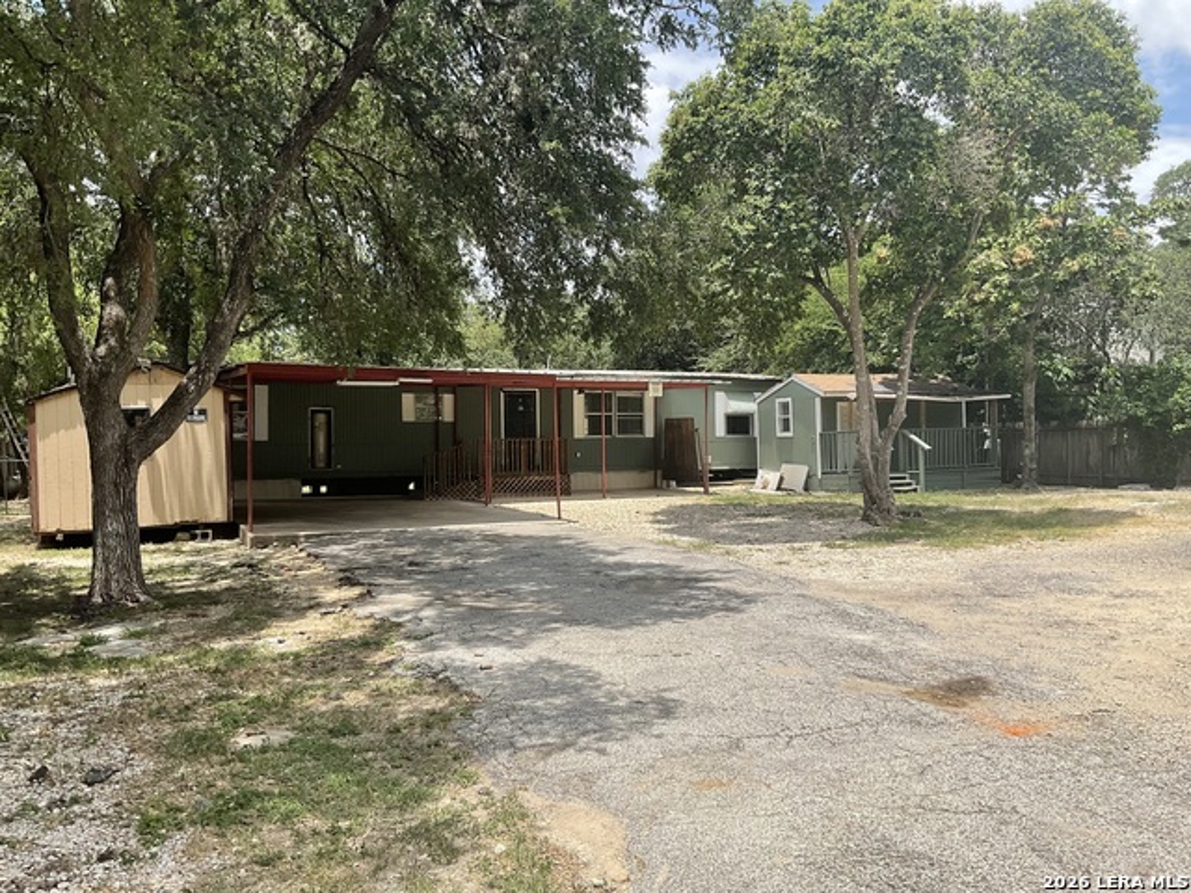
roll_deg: -1.2
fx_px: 998
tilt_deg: -0.8
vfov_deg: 48.2
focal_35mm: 29
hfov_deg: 61.7
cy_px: 446
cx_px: 596
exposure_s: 1/1626
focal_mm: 3
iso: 16
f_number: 1.8
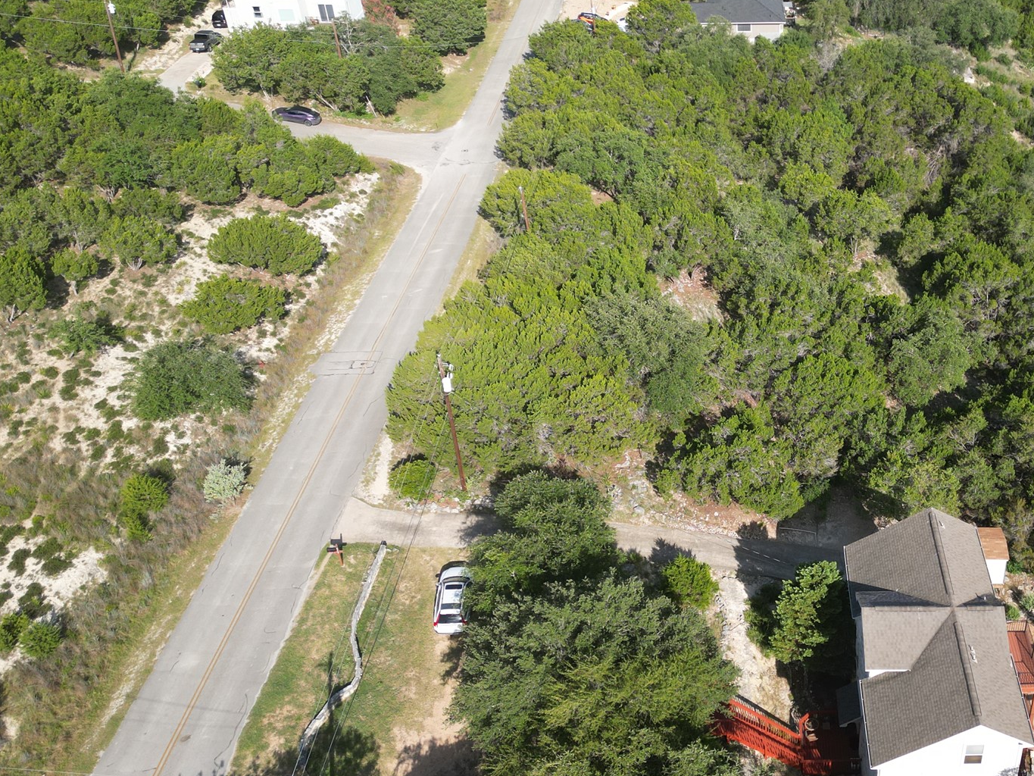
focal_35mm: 36
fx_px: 1075
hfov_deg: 49.5
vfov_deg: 39.7
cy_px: 396
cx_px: 763
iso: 110
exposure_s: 1/1600
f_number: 1.7
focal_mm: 6.72
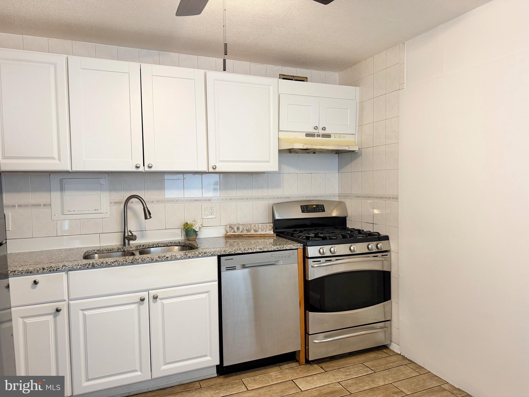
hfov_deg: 71.6
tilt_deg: -3.1
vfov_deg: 56.8
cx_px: 264
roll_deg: +0.9
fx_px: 367
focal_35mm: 24
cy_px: 198
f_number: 1.78
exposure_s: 1/60
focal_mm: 6.76
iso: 250
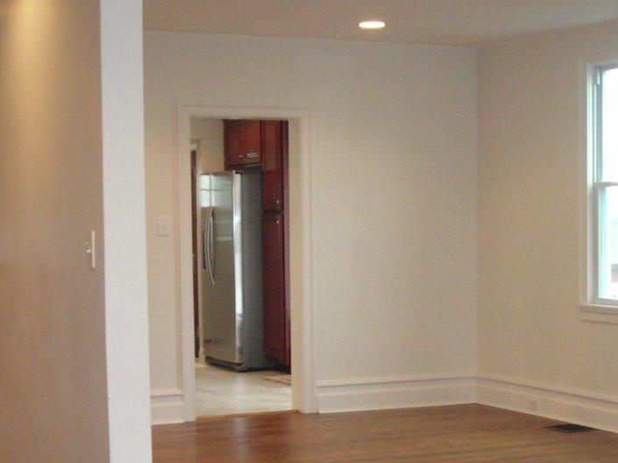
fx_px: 1392
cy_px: 404
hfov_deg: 25.0
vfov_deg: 18.6
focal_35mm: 78
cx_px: 364
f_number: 3.2
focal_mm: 6.3
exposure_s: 1/22.3
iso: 200
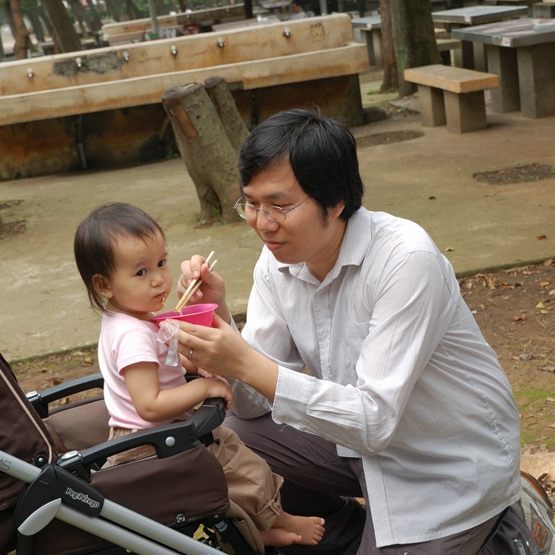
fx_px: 1227
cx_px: 229
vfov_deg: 25.5
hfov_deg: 25.4
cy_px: 278
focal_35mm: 68
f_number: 5
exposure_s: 1/125
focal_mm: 35
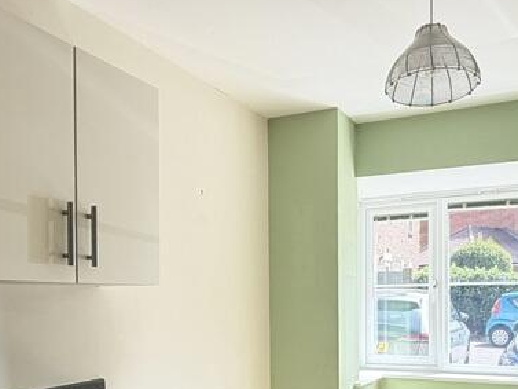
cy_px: 309
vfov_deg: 36.5
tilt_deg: -0.1
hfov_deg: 48.8
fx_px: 569
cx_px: 291
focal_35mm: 38
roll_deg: +1.2
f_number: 2.2
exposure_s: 1/121
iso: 50
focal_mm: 2.22
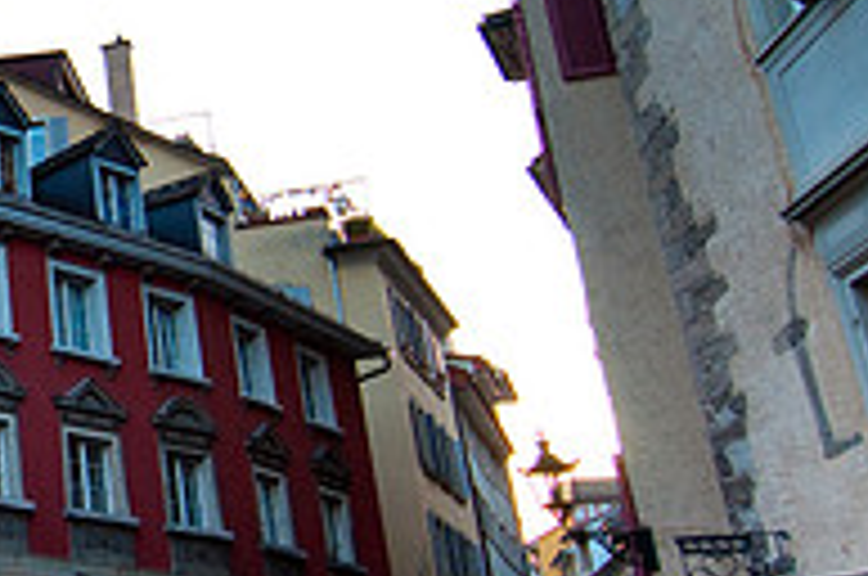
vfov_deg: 25.0
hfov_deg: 30.2
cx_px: -229
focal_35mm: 54
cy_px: 254
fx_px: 1300
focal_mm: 12
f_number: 5
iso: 200
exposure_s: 1/100
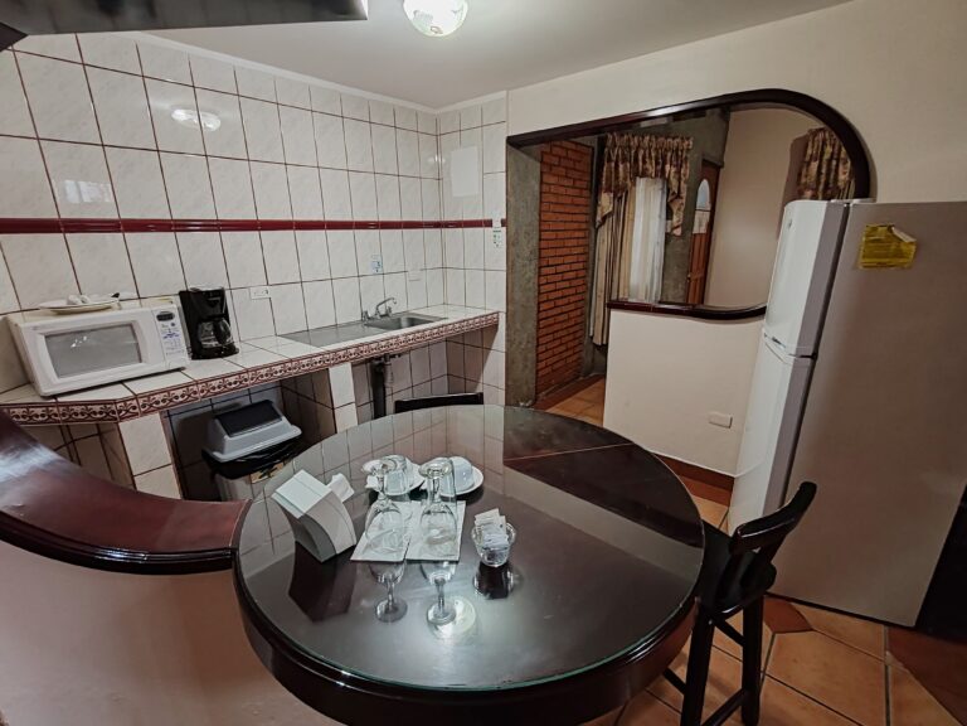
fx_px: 447
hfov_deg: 94.5
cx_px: 484
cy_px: 363
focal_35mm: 16
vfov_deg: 78.1
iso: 160
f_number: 2.2
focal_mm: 1.96
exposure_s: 1/33
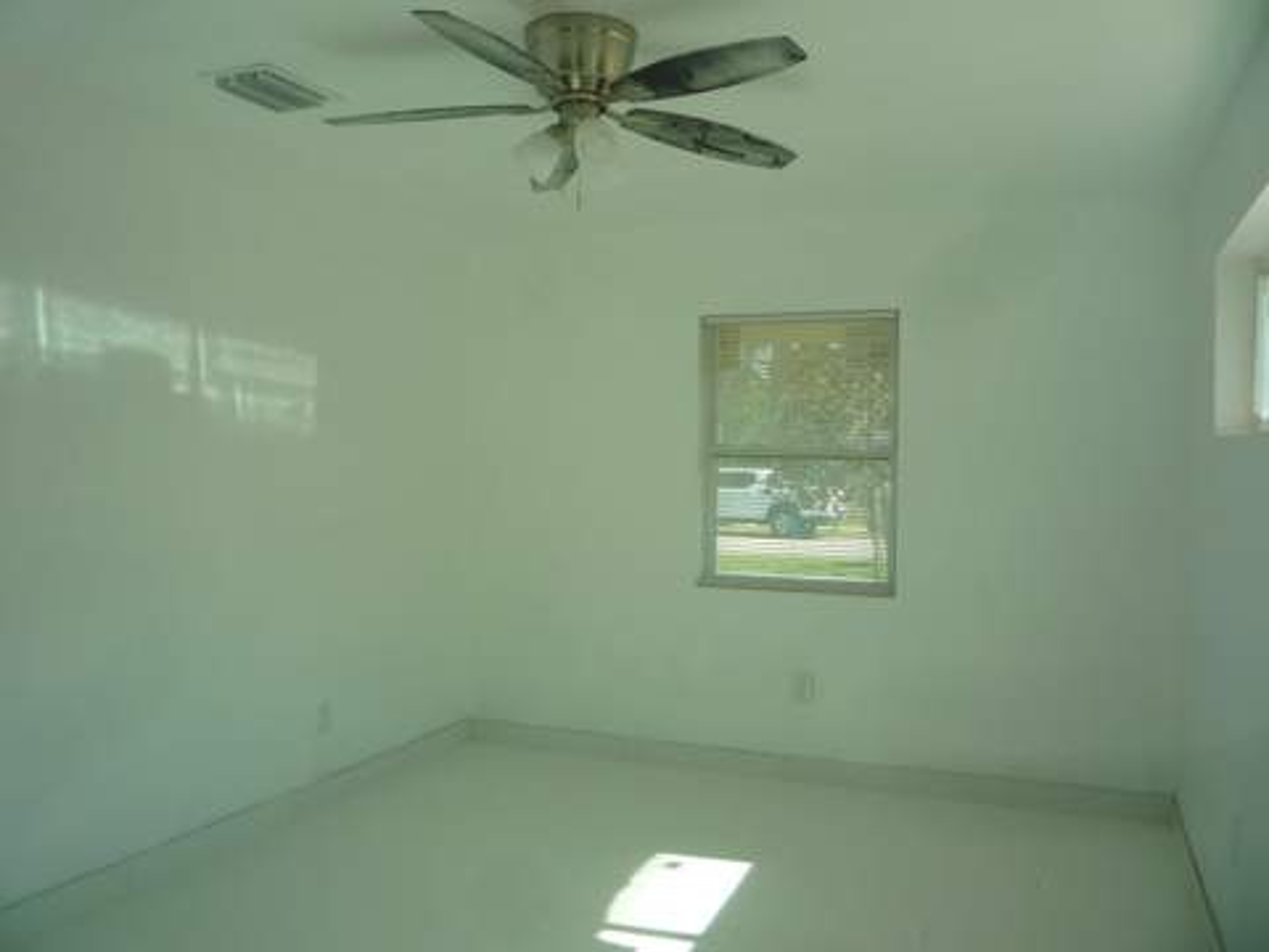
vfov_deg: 46.8
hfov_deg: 60.0
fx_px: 1100
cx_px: 634
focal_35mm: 30
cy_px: 476
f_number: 4
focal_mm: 5.2
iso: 100
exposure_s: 1/160
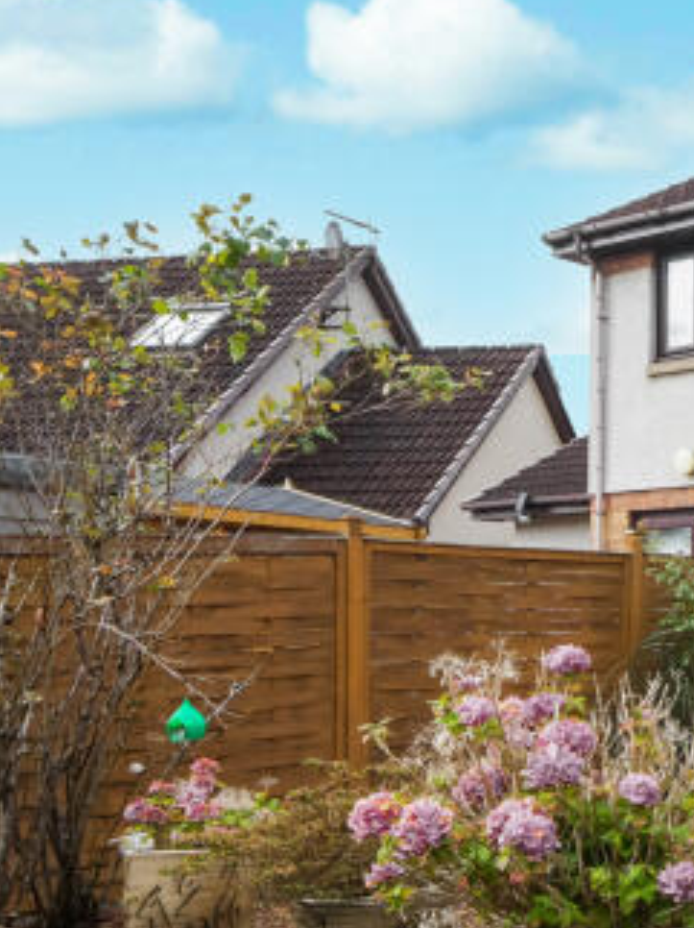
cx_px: 1034
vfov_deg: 36.4
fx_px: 1392
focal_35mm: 52
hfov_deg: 22.9
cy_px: 624
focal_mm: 17
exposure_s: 1/25
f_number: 14
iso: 200
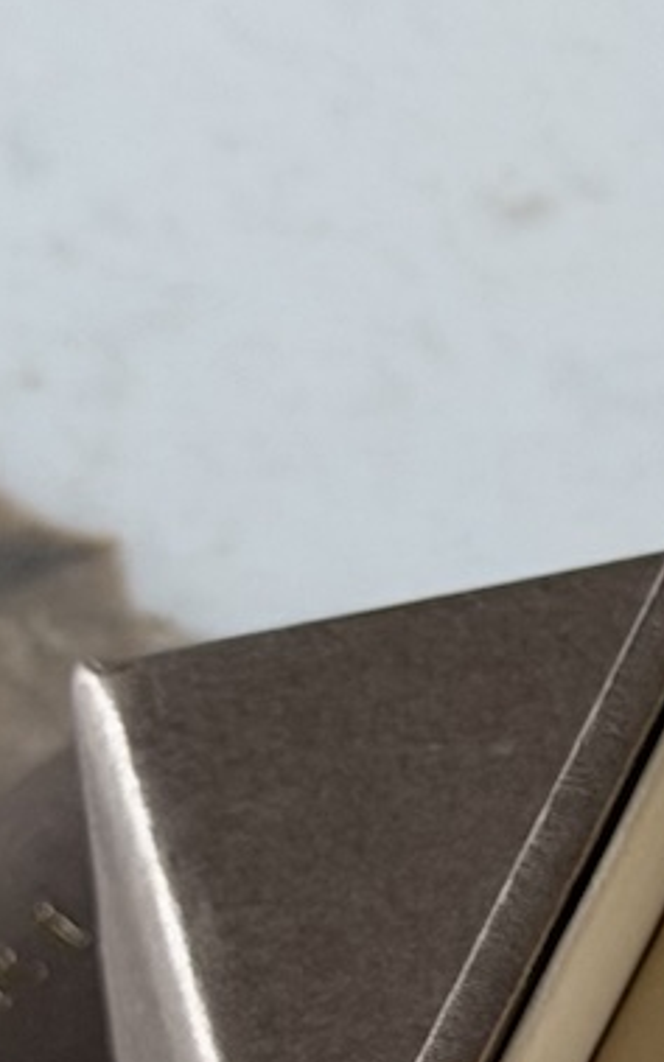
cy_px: 1239
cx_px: 1311
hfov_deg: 6.0
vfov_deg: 9.6
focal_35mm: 215
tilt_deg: -58.0
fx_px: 6223
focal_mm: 6.76
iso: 100
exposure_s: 1/88
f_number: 1.78
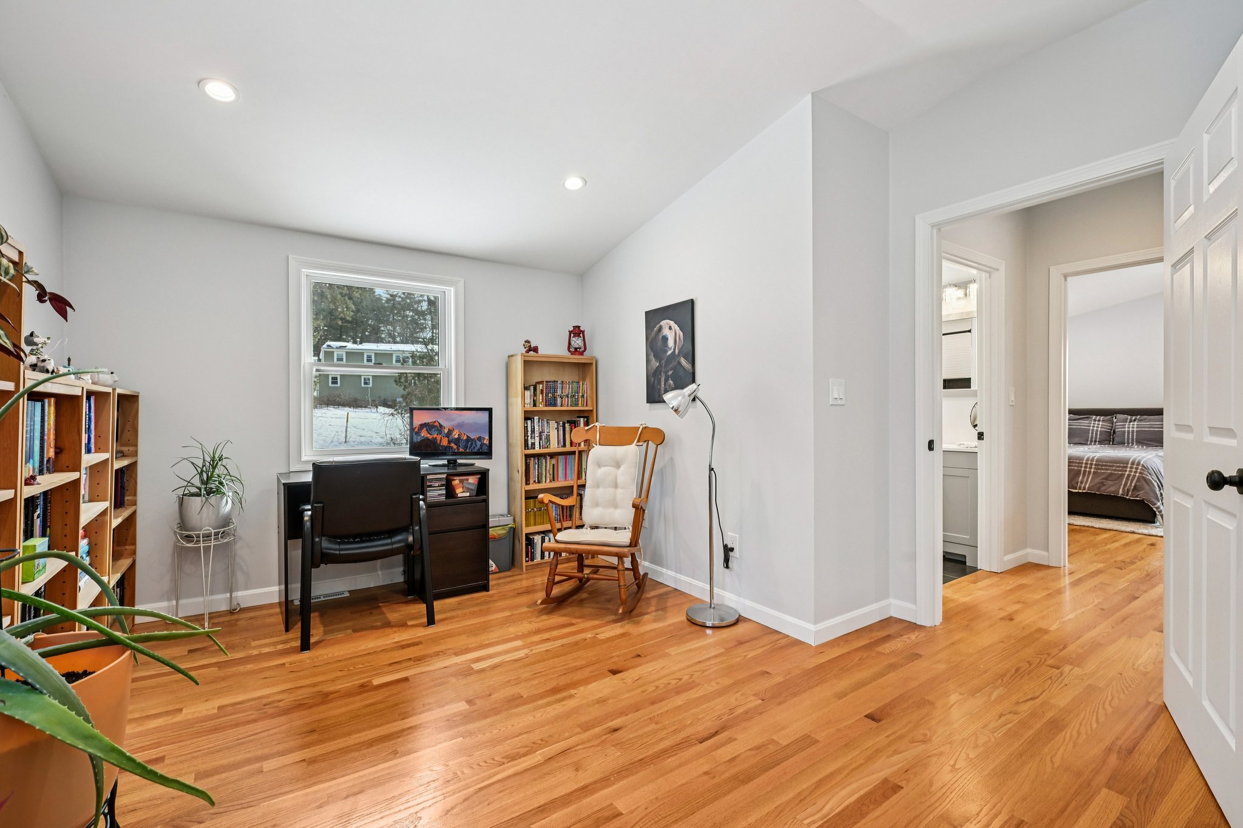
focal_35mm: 16
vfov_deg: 73.7
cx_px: 622
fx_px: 552
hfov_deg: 96.7
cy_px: 414
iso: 400
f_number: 8
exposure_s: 1/20
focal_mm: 16
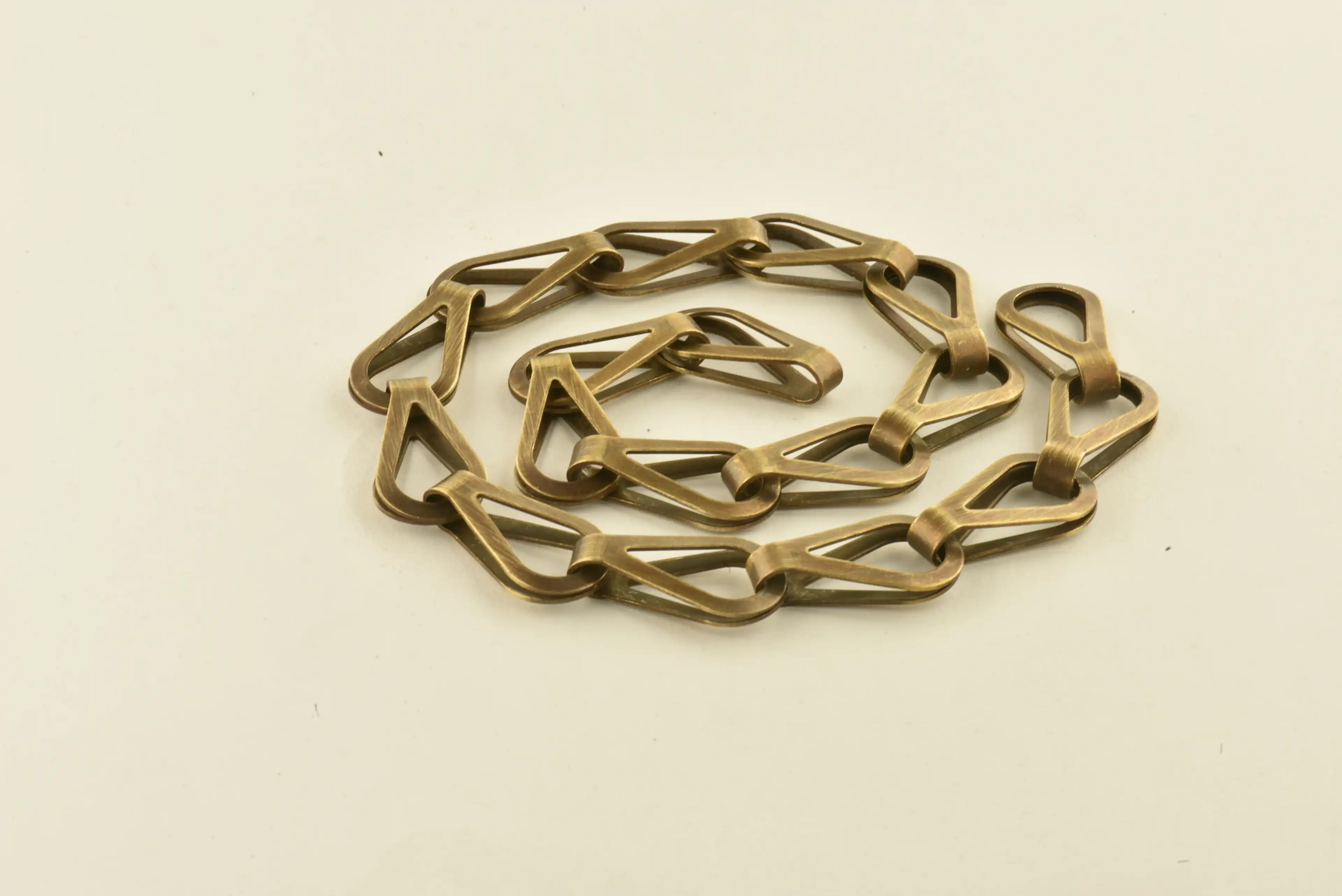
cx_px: 671
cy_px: 448
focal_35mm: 105
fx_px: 3915
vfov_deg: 13.1
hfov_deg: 19.4
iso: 200
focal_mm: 105
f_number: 29
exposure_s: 1/6
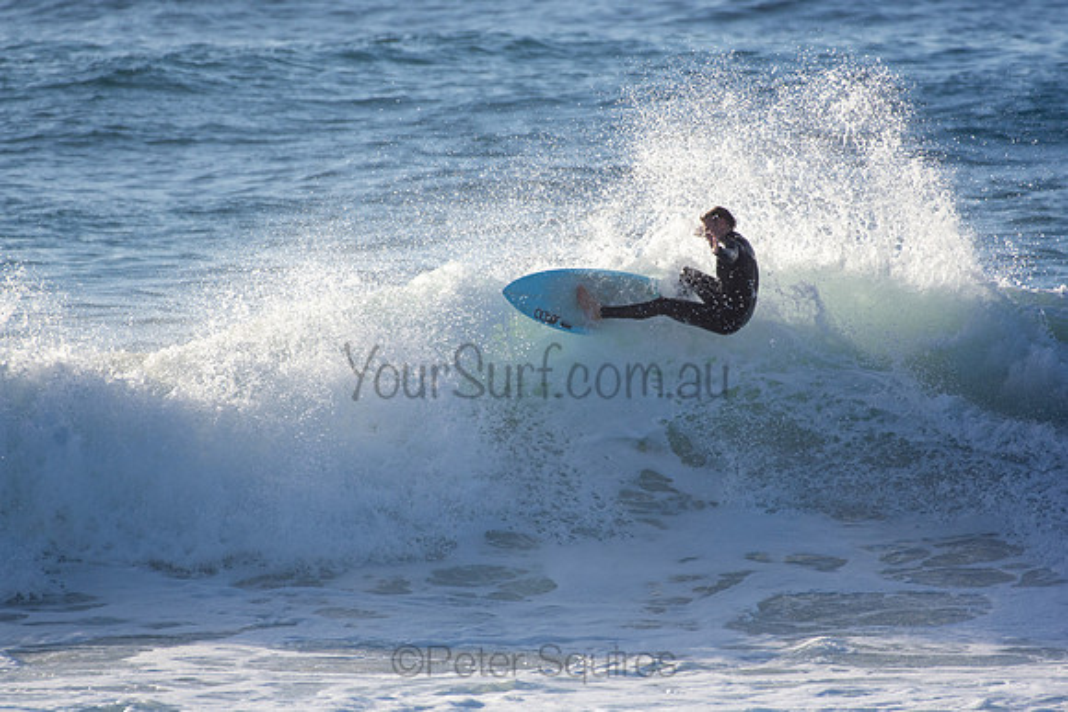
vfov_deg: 1.8
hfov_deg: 2.7
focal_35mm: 750
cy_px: 356
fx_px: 22254
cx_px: 534
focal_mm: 500
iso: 360
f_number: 5.6
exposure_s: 1/2000
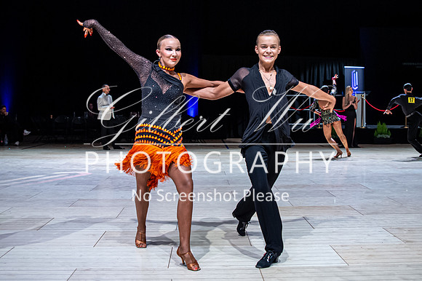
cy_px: 111
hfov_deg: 41.6
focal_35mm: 47
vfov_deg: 28.3
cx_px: 224
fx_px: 555
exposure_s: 1/400
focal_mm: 35
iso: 3200
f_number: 2.8
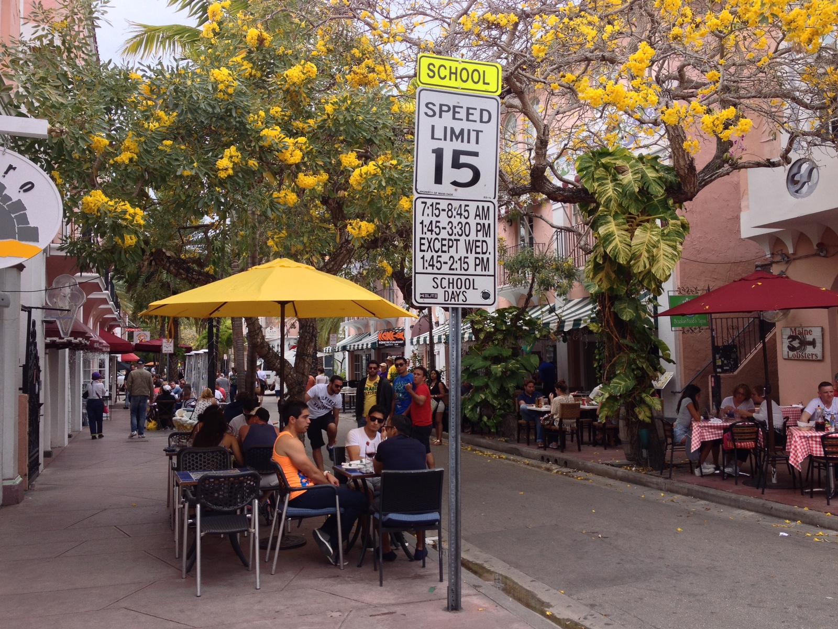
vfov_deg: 40.7
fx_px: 847
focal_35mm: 35
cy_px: 314
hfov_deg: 52.6
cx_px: 419
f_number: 2.4
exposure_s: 1/569
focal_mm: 4.28
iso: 50
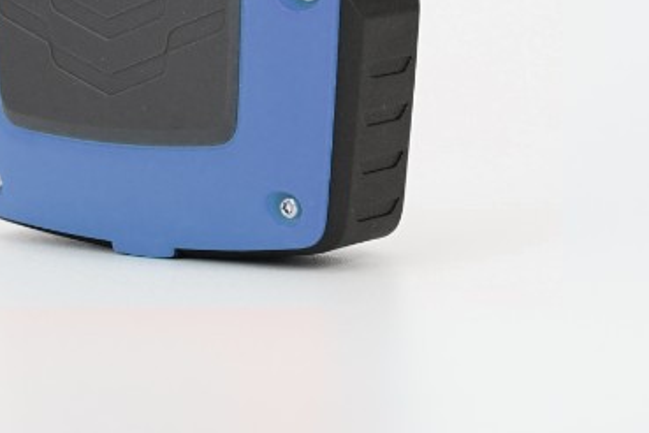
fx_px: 3515
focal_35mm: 195
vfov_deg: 6.9
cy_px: -273
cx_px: 183
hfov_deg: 10.5
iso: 250
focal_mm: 45
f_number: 8
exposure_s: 1/60
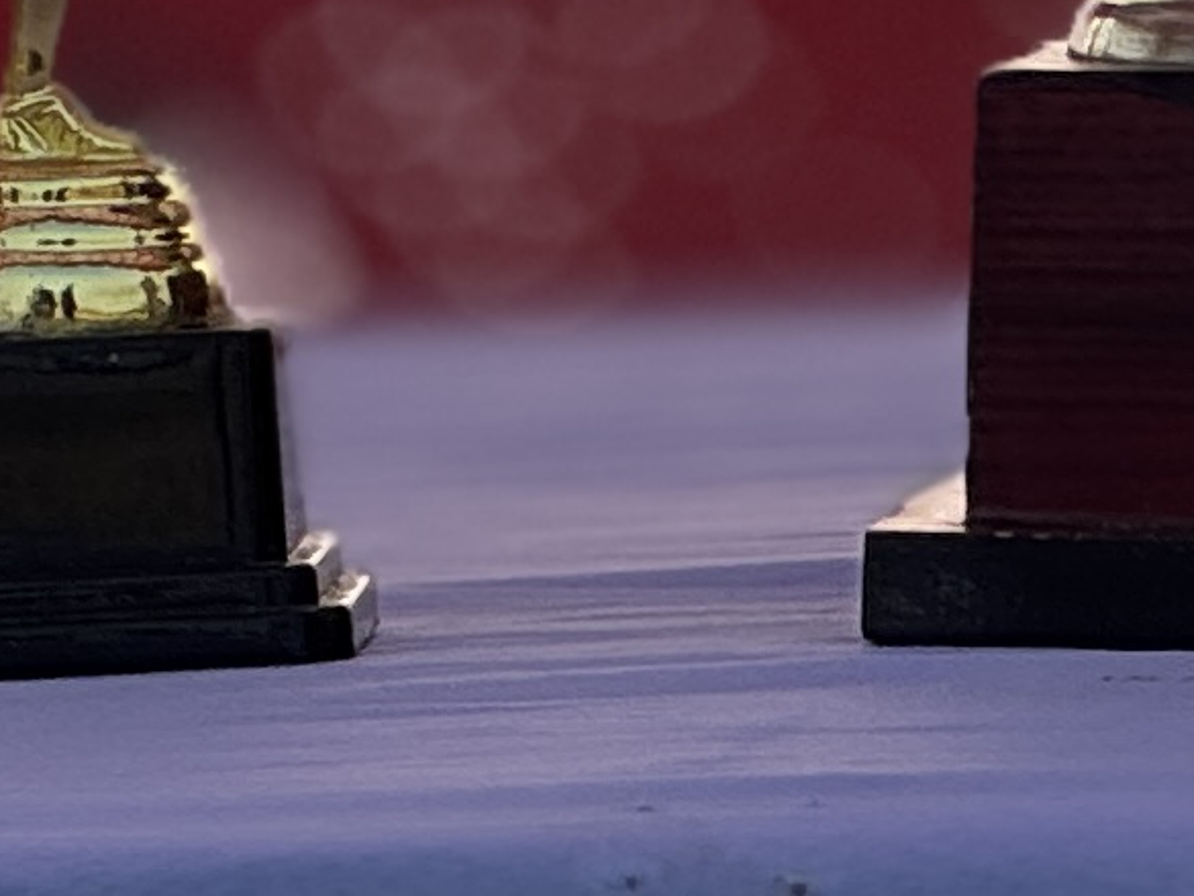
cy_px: -1939
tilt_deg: +2.0
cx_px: 1002
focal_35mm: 531
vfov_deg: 2.8
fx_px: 18319
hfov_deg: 3.7
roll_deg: +2.0
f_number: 2.8
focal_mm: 9
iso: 25
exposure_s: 1/428
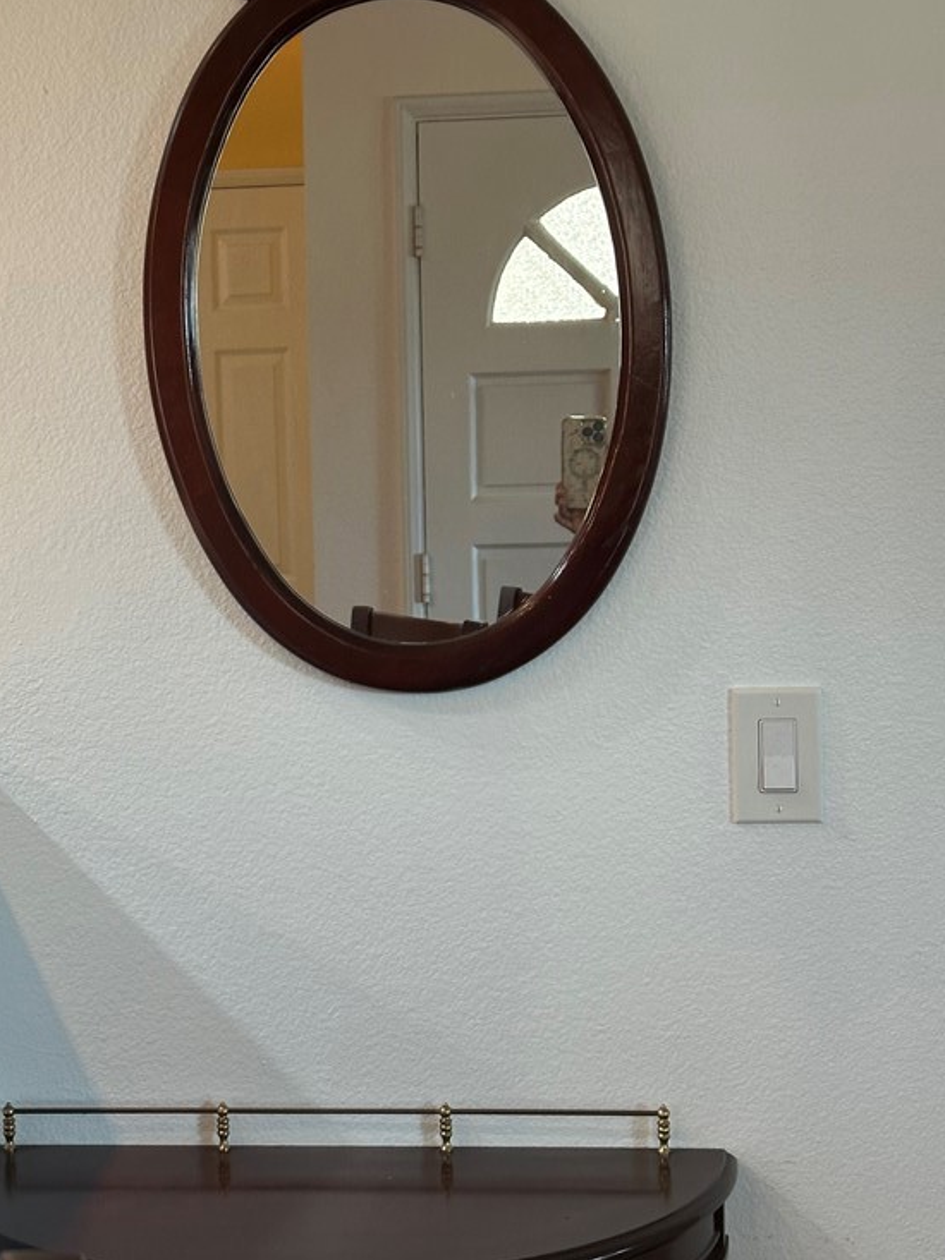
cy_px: 659
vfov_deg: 29.0
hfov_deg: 21.9
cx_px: 340
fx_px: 2440
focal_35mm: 67
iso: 125
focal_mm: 6.86
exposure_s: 1/60
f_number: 1.78
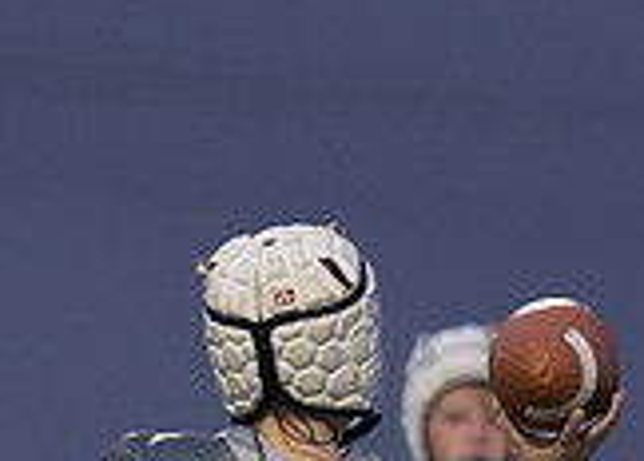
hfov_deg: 2.7
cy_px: 775
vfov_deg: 1.9
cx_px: 262
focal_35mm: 748
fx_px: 13692
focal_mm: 200
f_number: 2.8
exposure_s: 1/800
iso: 1250
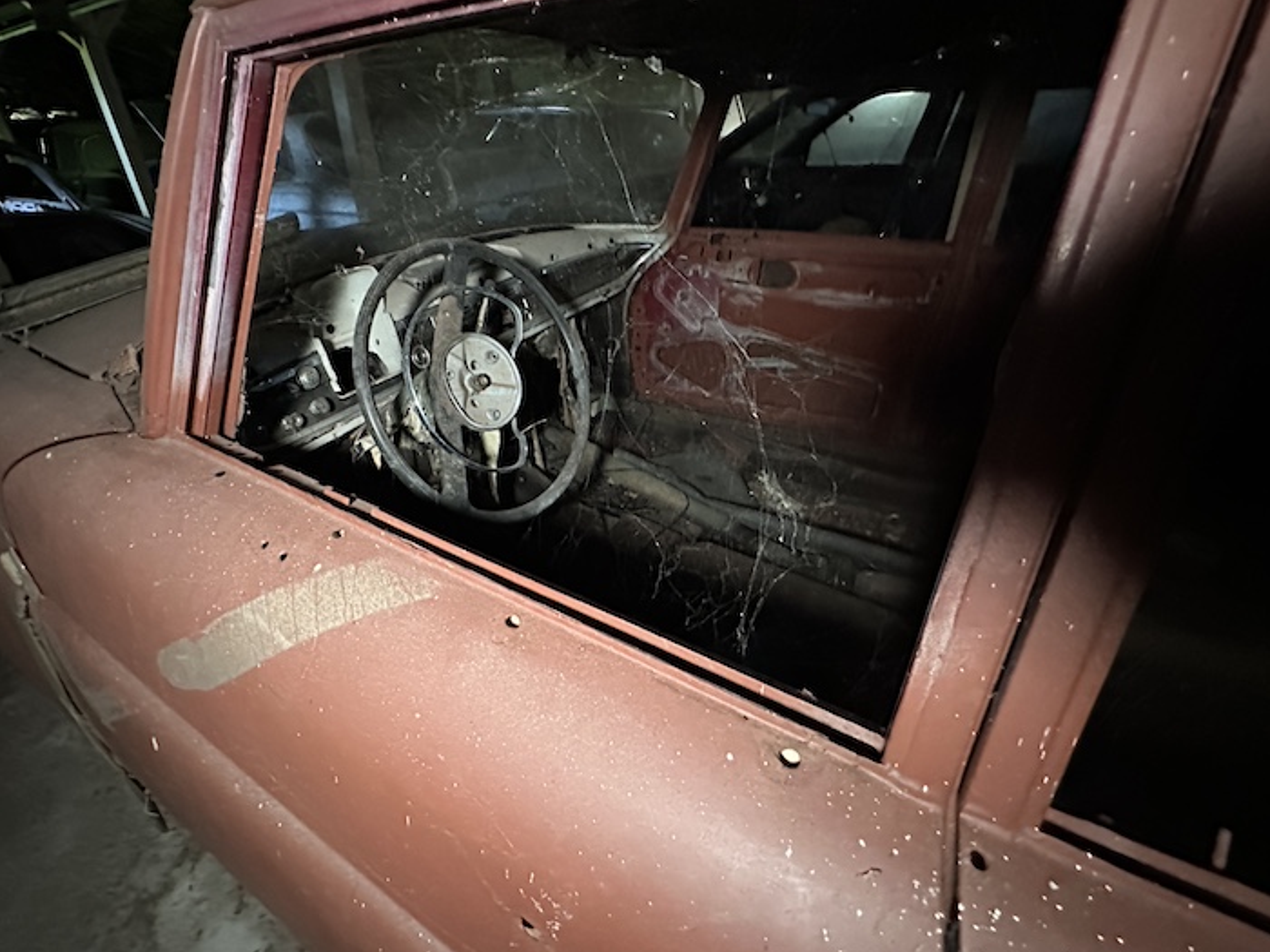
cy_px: 428
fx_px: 587
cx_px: 581
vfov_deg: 77.9
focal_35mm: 16
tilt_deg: -27.9
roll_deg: +2.7
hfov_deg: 94.3
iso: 2000
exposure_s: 1/26
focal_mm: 2.22
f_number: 2.2
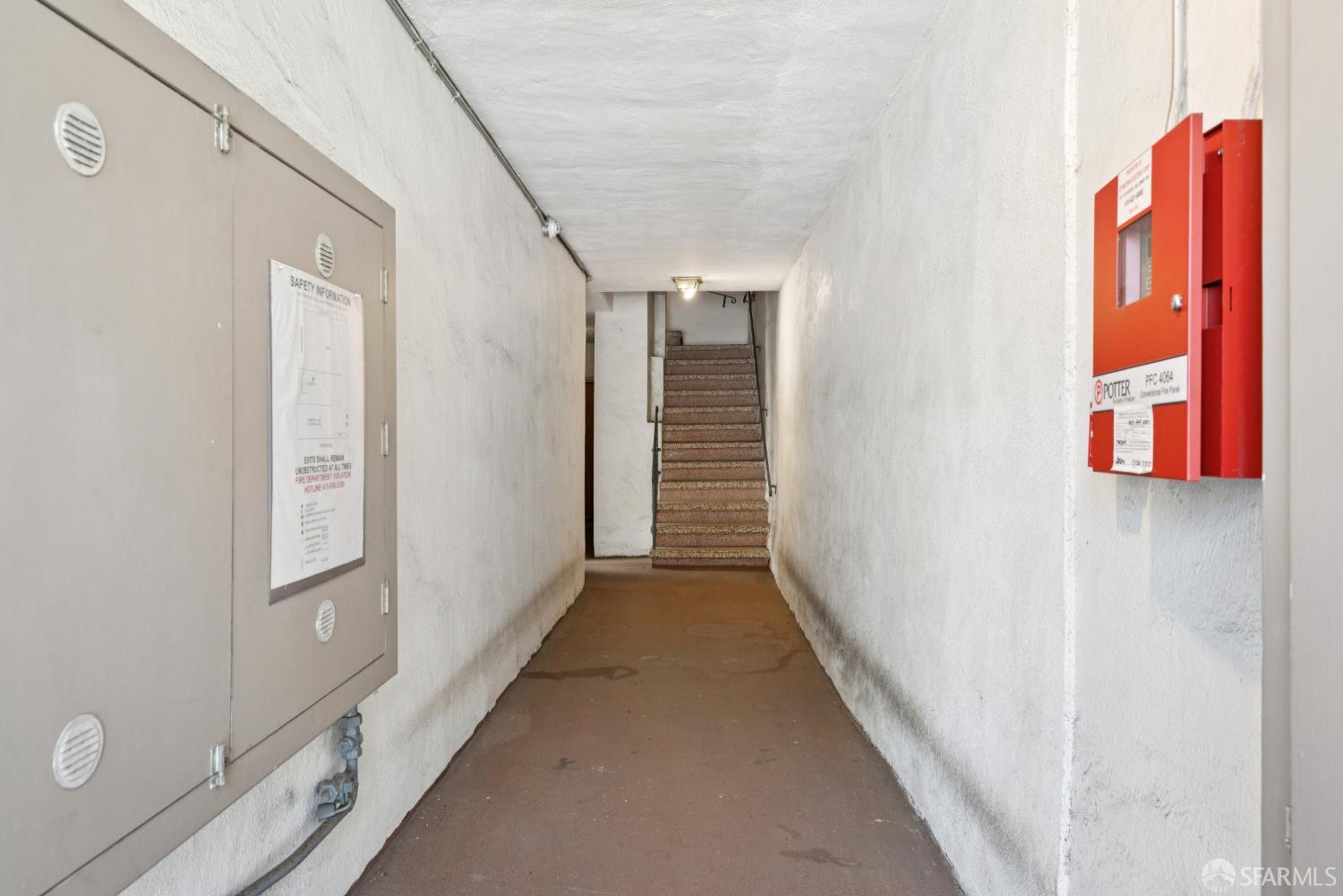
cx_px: 672
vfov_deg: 56.1
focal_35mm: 22
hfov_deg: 77.3
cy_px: 448
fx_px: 839
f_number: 8
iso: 400
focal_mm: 22.5
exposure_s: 1/5
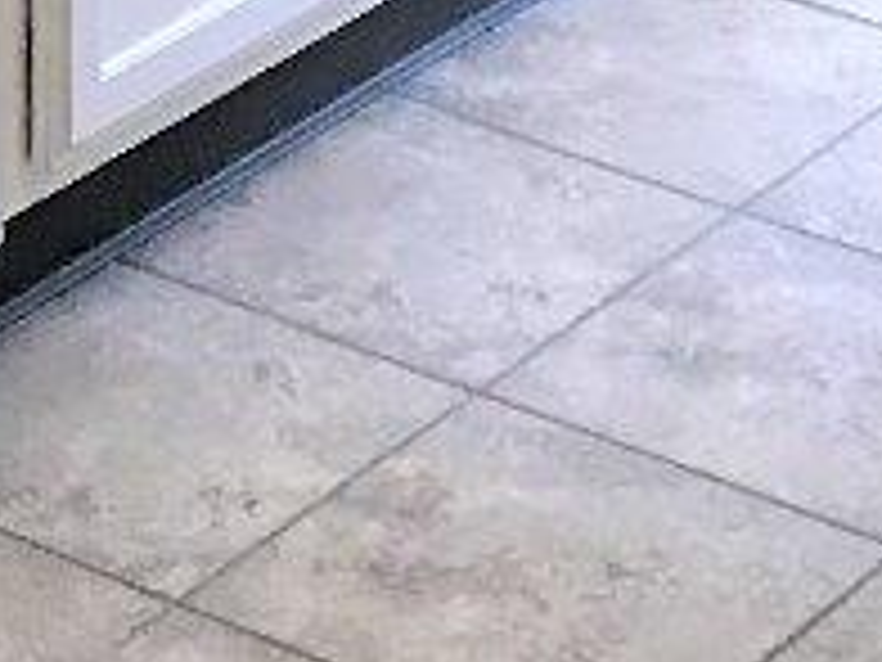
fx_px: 5249
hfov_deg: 9.6
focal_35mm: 206
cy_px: -1329
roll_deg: +0.0
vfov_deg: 6.6
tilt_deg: -10.1
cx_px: 338
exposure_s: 1/30
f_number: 1.8
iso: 32
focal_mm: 3.99
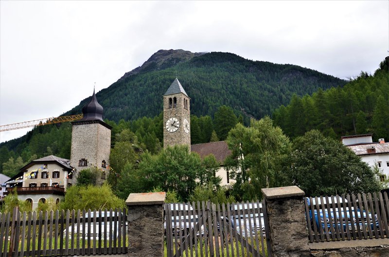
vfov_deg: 41.5
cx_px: 194
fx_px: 340
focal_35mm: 32
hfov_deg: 59.6
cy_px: 128
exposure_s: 1/125
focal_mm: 21
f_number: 9
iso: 320
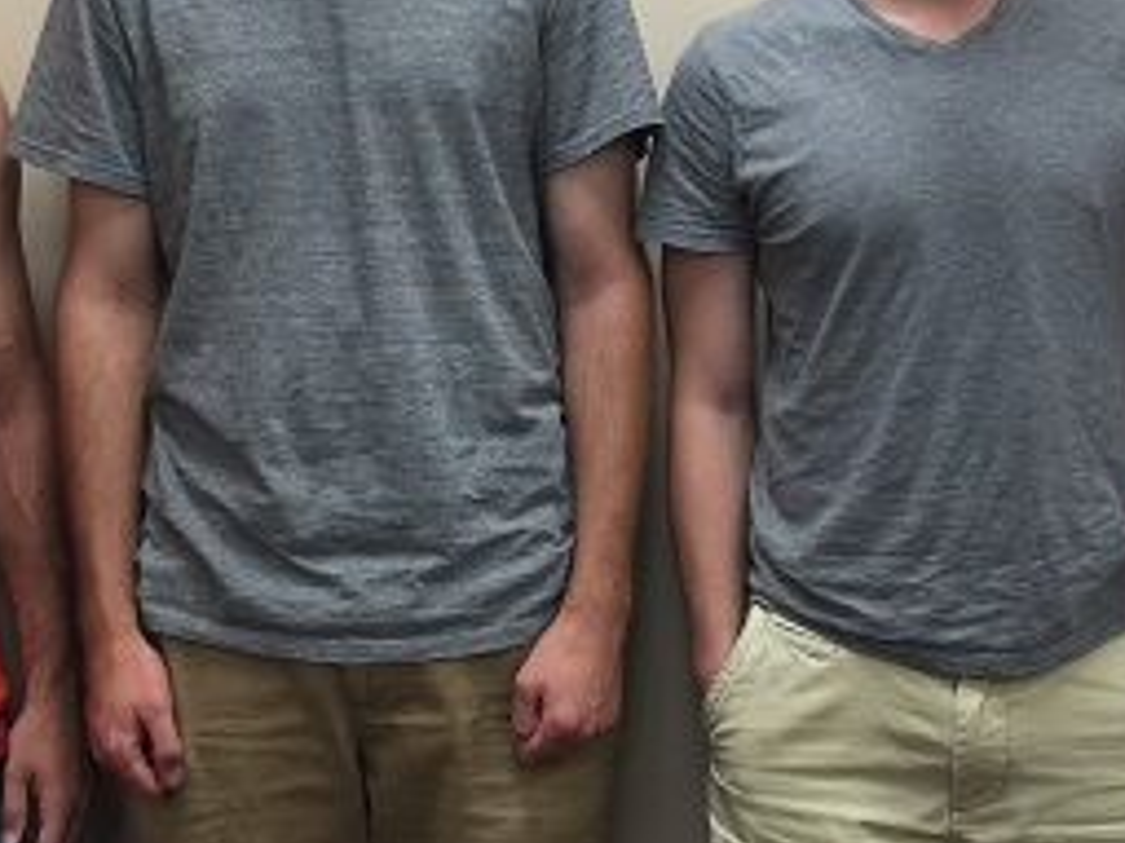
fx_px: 2404
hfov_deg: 26.3
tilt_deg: -5.4
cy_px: 294
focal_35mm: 74
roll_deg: +0.0
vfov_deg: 19.8
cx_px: 635
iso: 50
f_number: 2.2
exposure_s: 1/15
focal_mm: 4.15
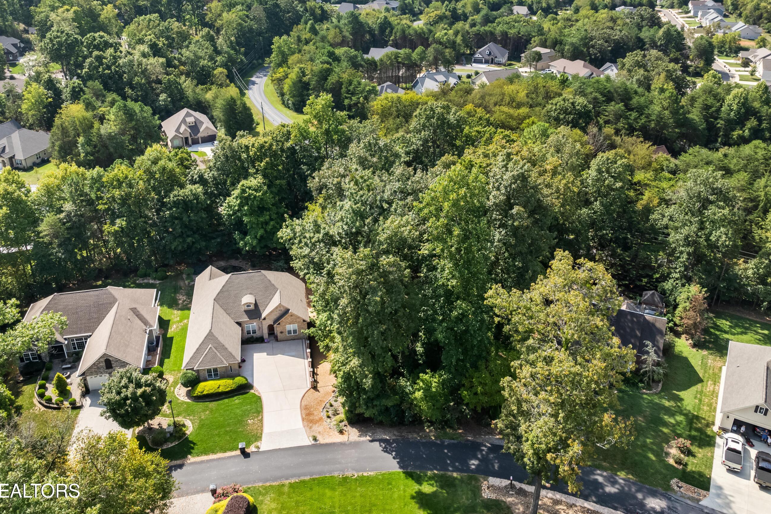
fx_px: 621
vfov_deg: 44.5
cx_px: 389
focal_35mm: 29
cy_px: 186
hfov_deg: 63.7
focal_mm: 12.29
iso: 170
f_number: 2.8
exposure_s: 1/40
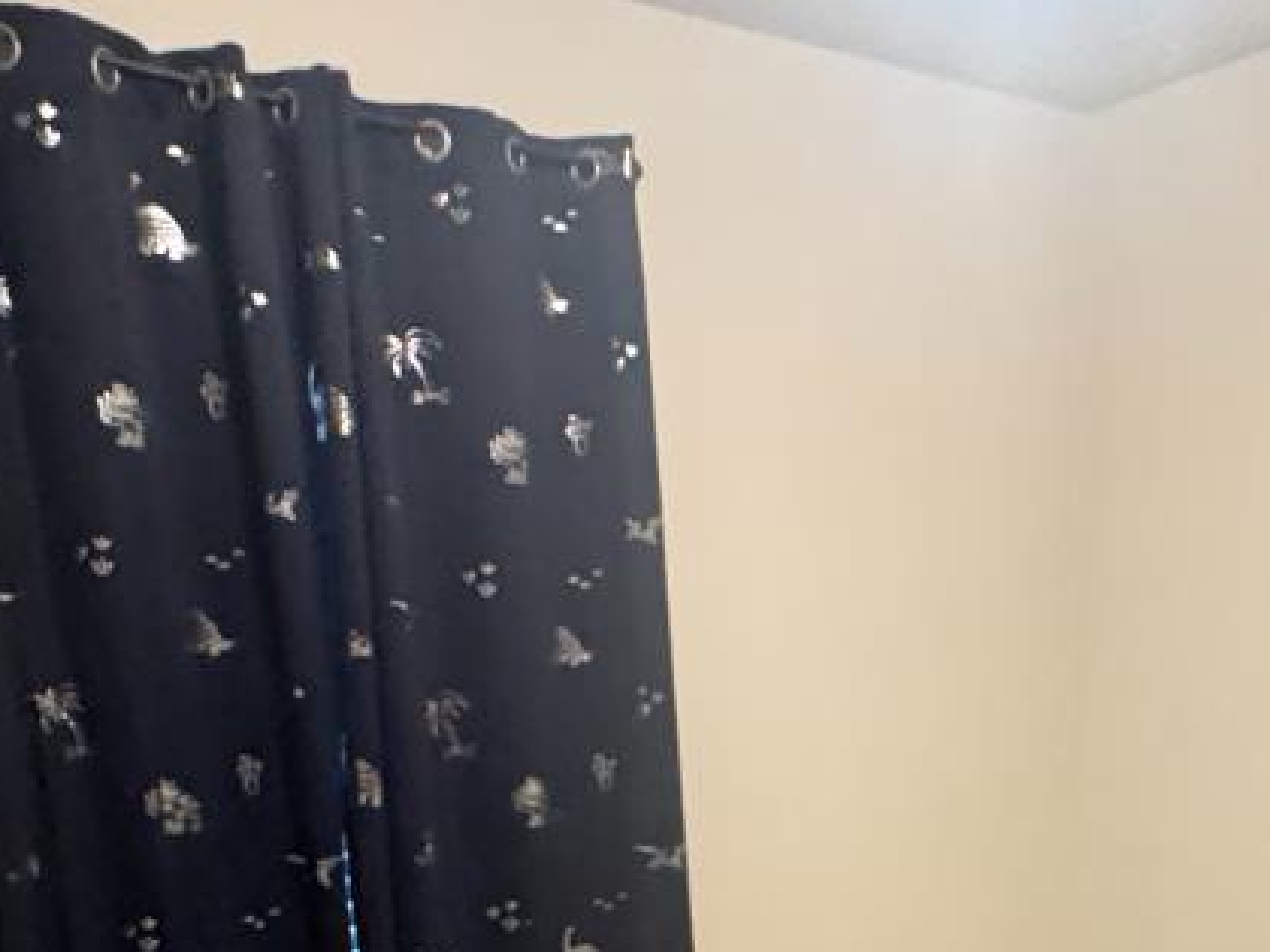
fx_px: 1834
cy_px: 1358
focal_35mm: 50
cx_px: 940
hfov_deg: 37.3
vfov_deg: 24.0
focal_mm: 2.22
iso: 640
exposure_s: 1/60
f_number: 2.2
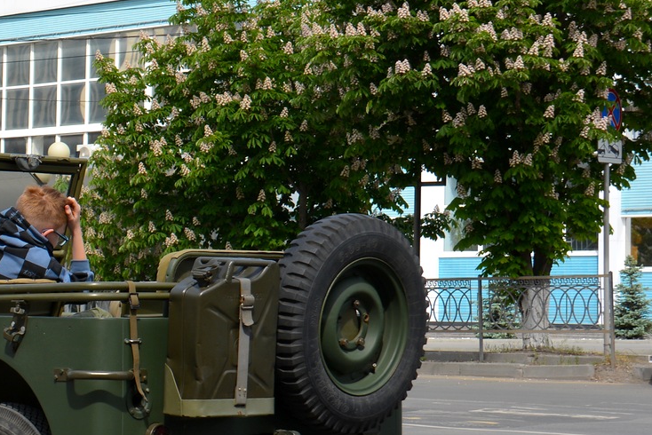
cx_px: 30
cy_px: 266
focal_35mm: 98
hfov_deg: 20.3
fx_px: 1775
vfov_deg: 14.0
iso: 110
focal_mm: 32
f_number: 8
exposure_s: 1/250
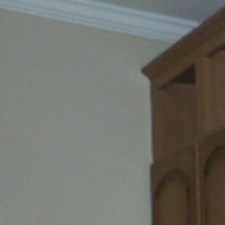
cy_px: 287
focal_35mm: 145
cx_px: 471
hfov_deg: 10.8
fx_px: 1066
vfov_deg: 11.7
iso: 250
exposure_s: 1/30
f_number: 2.8
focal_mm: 5.8
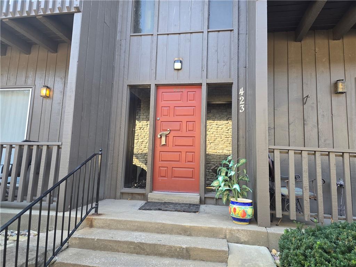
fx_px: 237
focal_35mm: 23
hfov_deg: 73.9
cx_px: 178
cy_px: 134
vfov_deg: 58.9
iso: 125
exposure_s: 1/180
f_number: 1.7
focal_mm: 6.3
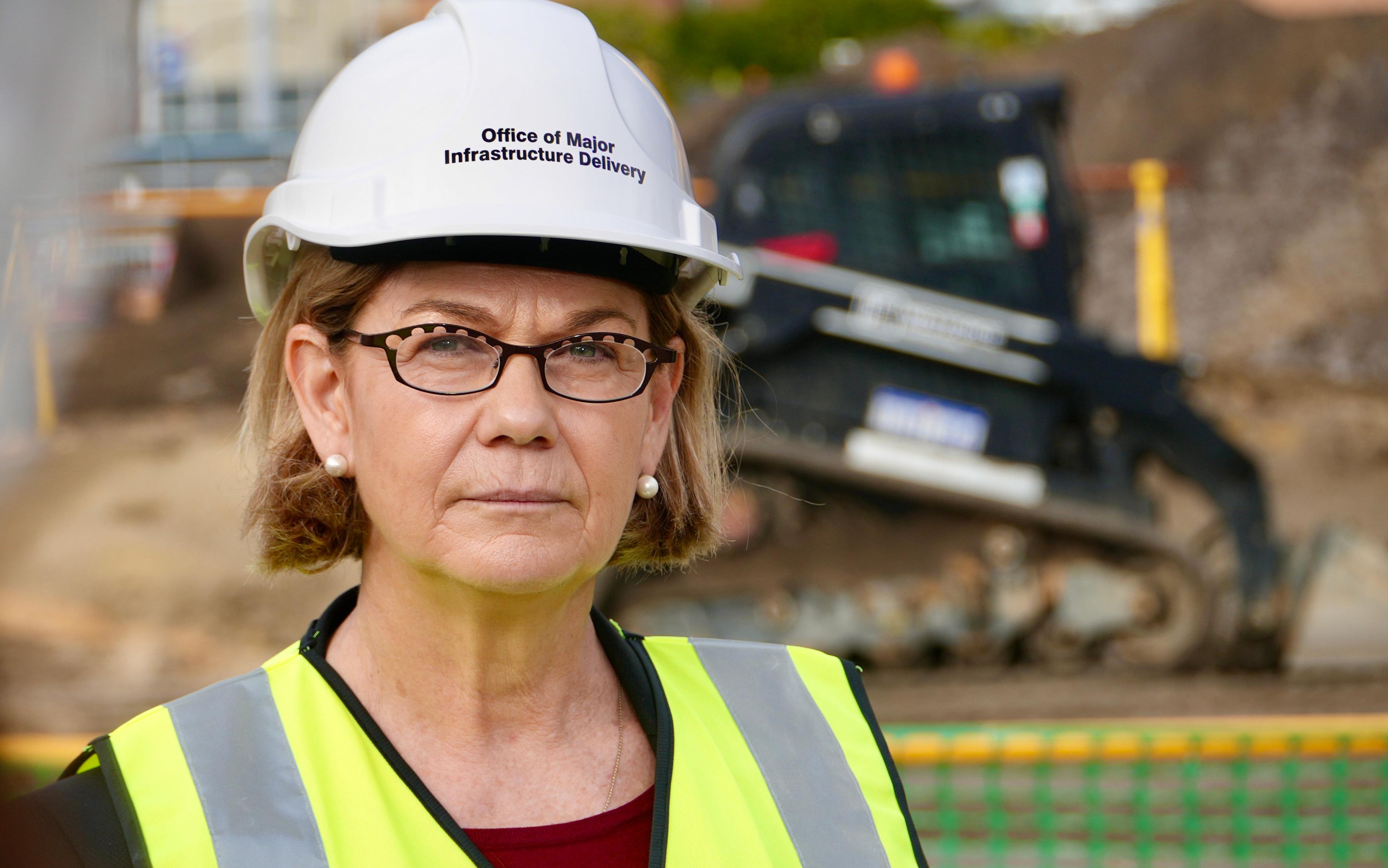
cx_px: 427
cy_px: 586
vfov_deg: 9.9
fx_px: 5021
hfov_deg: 15.7
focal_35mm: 133
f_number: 4.5
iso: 100
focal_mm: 61
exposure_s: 1/400
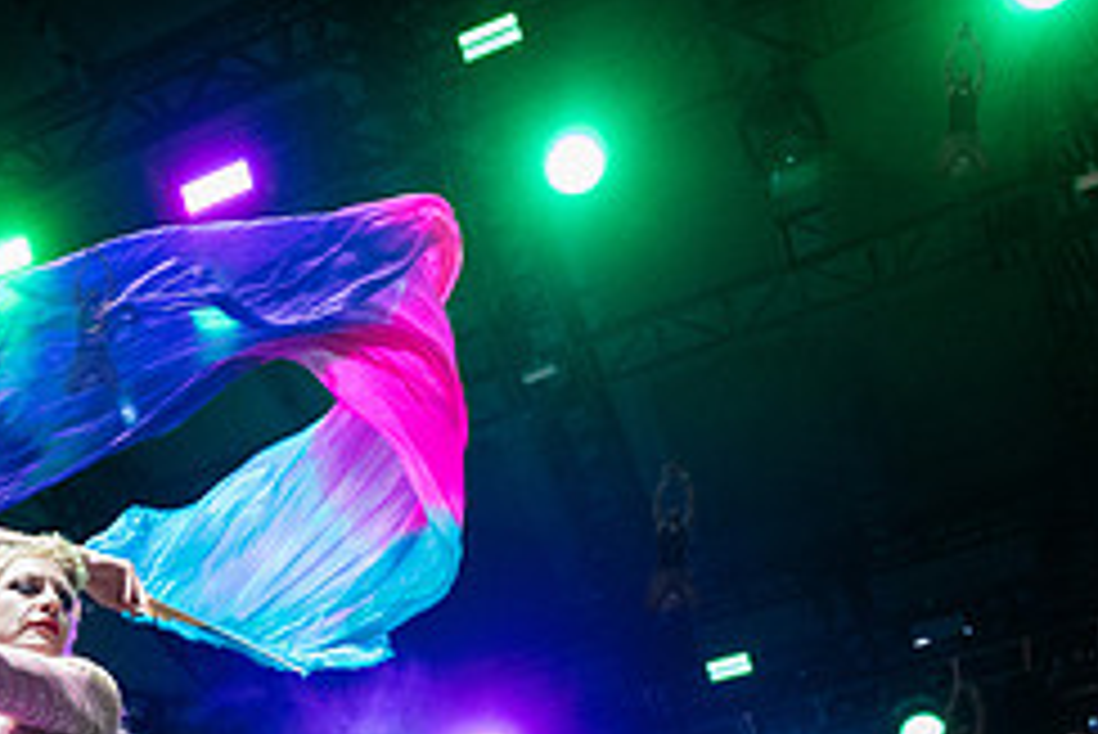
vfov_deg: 22.8
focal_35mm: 57
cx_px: 90
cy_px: 750
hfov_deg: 33.1
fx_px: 1739
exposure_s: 1/500
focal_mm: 24
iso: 6400
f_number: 4
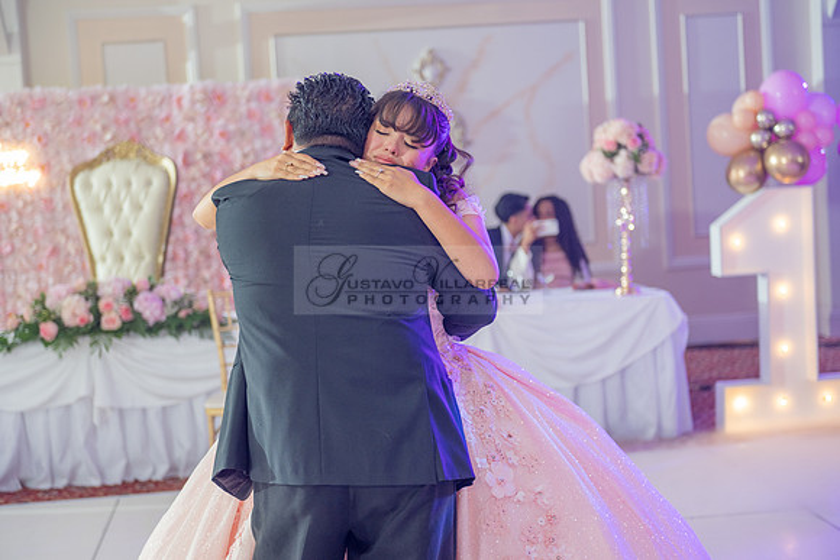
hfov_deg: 33.4
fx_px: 1400
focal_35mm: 60
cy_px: 280
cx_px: 420
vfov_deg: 22.6
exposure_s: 1/100
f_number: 2.8
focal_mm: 60
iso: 400
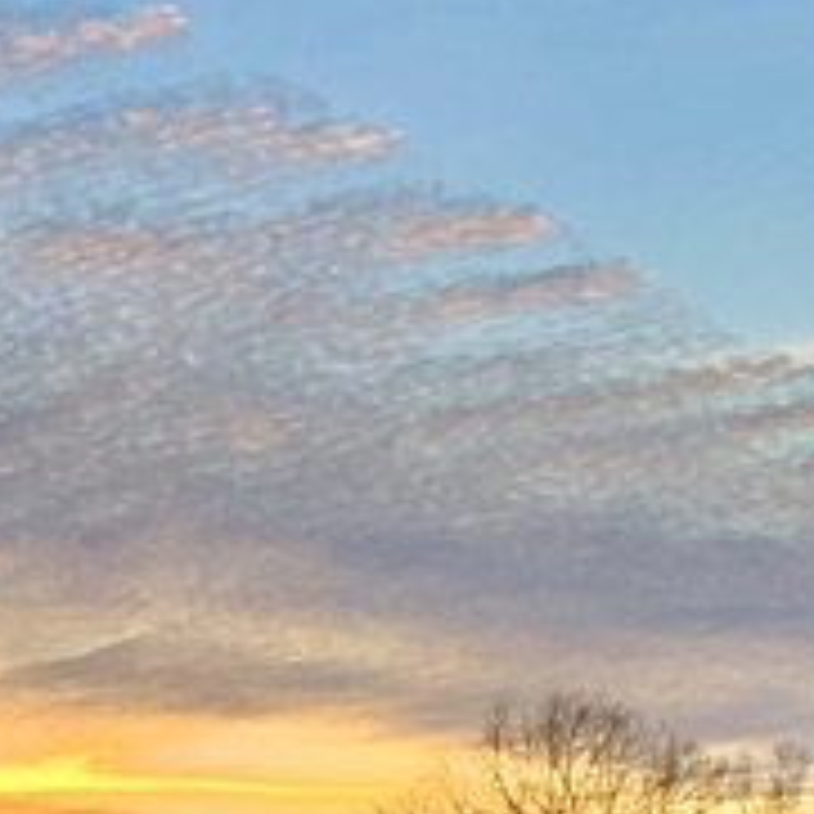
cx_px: -778
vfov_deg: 13.3
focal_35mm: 130
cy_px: 684
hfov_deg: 12.0
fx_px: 3459
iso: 25
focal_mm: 4.25
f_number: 1.8
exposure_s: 1/278
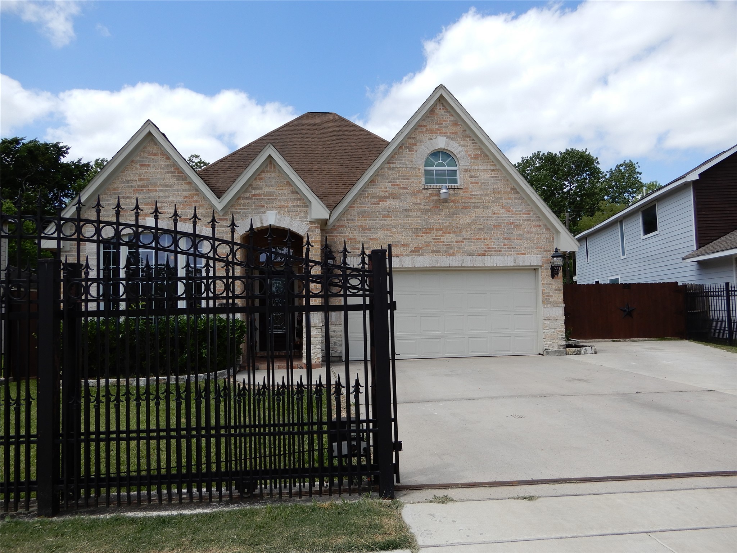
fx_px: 511
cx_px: 368
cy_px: 276
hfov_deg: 71.6
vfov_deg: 56.8
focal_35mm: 24
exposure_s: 1/1000
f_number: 3.4
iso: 80
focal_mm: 4.3
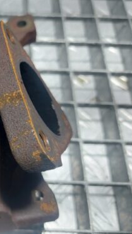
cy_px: 110
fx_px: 273
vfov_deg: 46.4
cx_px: -23
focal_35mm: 44
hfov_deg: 24.7
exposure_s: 1/50
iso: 50
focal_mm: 5.23
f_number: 1.8
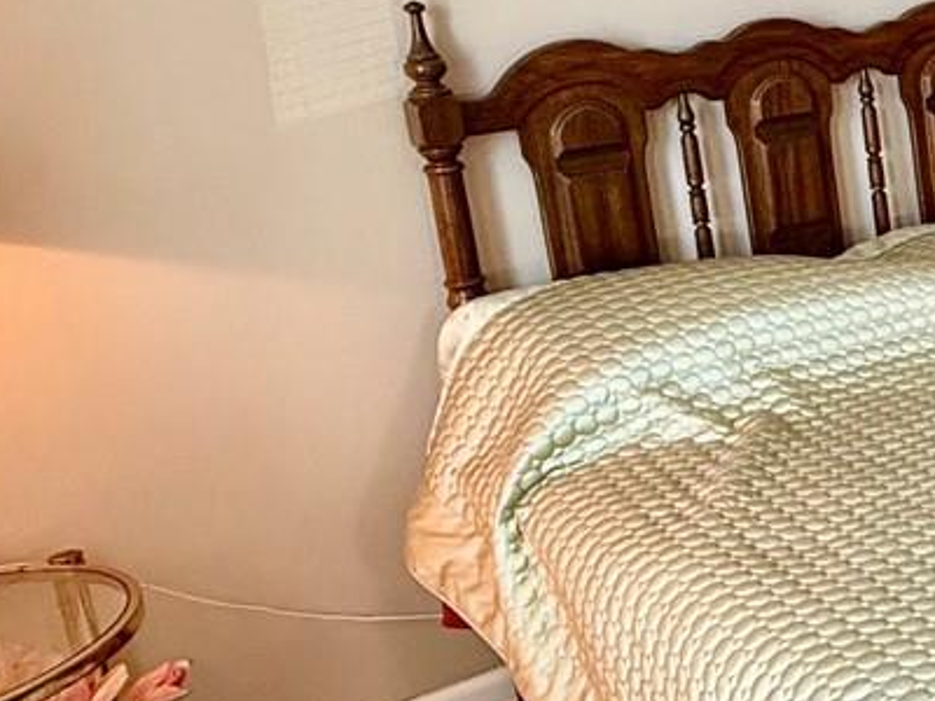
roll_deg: +1.6
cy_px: 229
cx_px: 1314
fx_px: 1513
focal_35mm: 56
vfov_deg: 25.9
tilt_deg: -13.6
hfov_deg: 26.9
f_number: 2.2
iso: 250
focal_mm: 2.22
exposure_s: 1/60
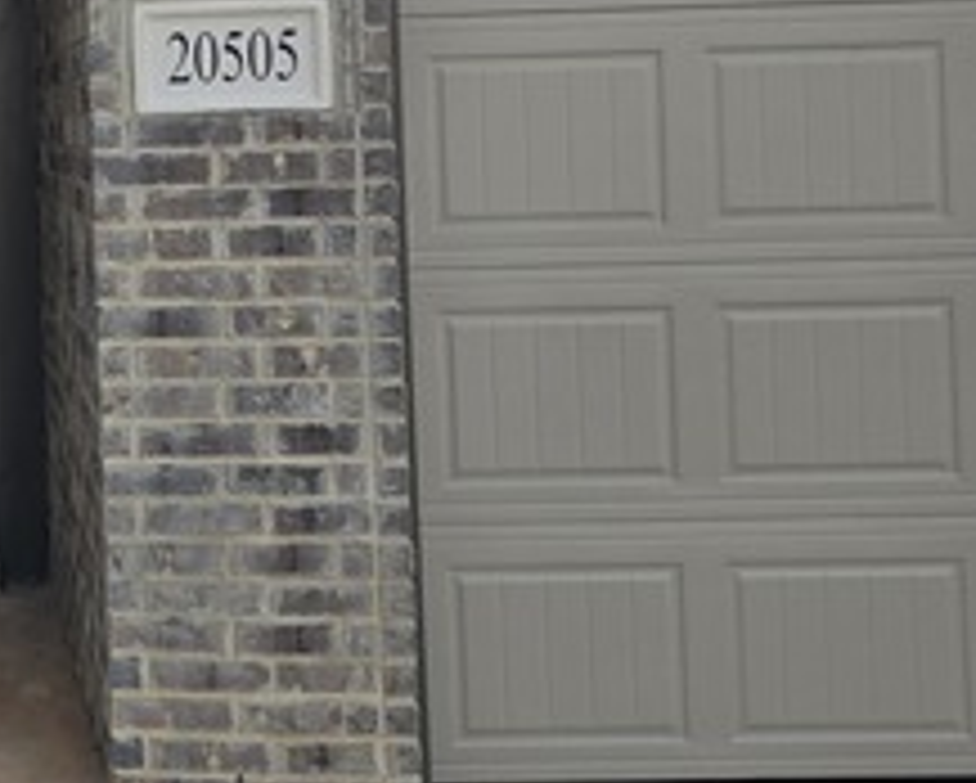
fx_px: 1995
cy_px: 128
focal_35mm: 69
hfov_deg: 25.2
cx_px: -135
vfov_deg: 21.8
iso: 25
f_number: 1.8
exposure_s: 1/531
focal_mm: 5.4
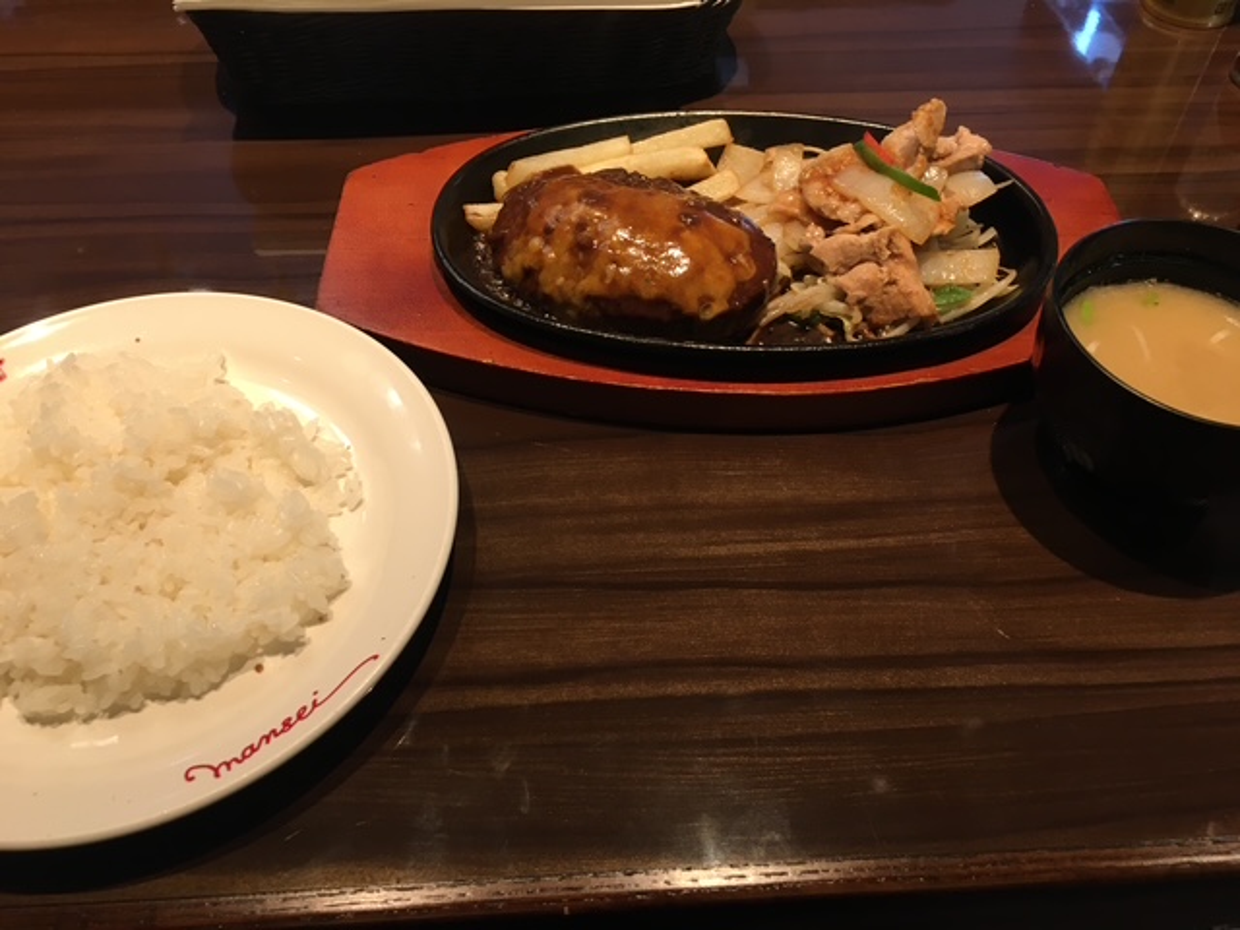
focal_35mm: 29
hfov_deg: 61.7
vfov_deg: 48.2
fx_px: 1039
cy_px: 465
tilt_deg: -50.7
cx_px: 620
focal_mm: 4.15
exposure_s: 1/33
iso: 100
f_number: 2.2
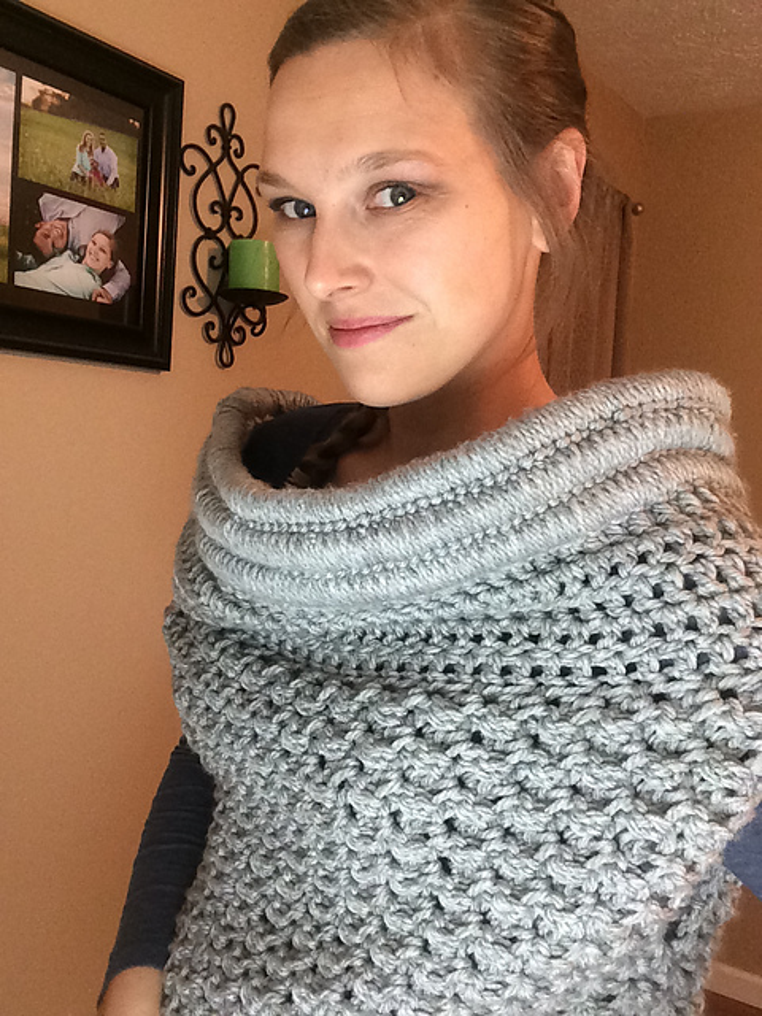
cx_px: 381
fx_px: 969
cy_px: 508
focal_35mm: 33
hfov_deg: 42.9
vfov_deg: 55.4
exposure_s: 1/24
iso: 400
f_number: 2.4
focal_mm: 2.15
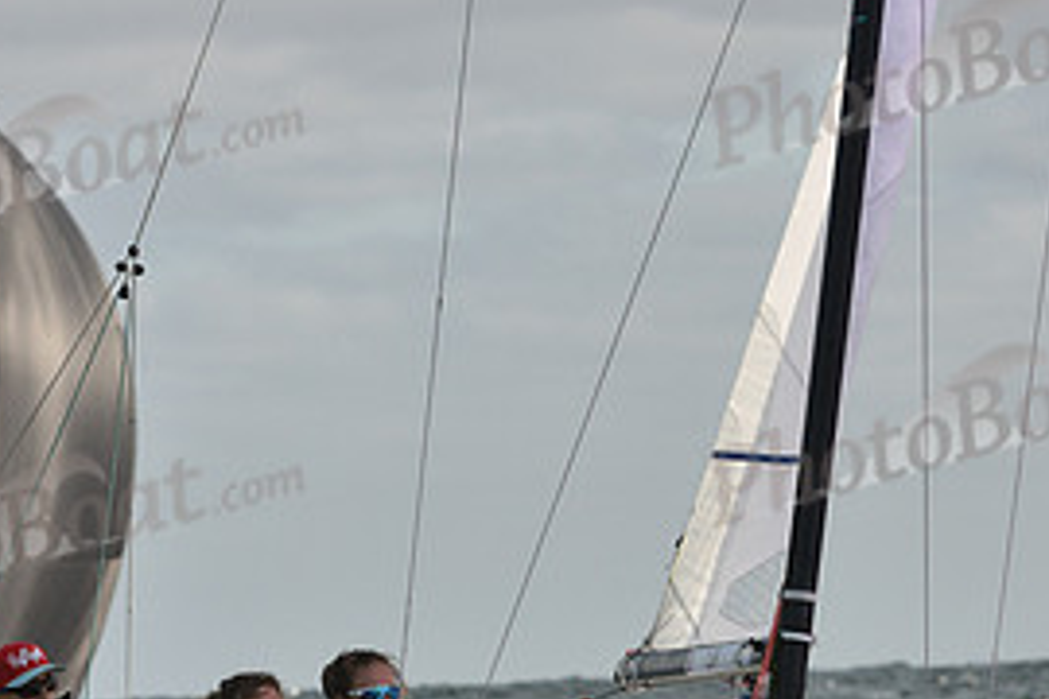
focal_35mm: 429
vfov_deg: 3.2
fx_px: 12500
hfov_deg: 4.8
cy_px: 682
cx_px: 509
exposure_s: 1/1250
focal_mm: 200
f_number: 7.1
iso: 320
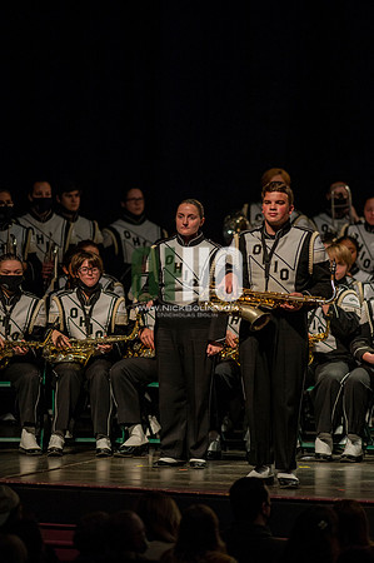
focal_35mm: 300
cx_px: 187
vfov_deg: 6.9
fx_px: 4685
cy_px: 282
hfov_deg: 4.6
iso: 3200
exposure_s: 1/500
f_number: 2.8
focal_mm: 300
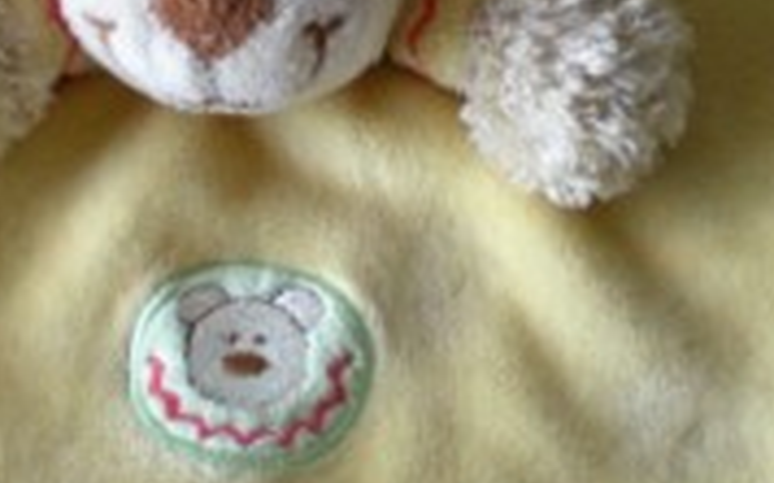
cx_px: 330
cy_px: 131
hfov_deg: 17.7
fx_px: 2488
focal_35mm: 118
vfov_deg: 11.1
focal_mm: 6.3
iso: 200
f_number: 3.1
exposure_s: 1/40.1
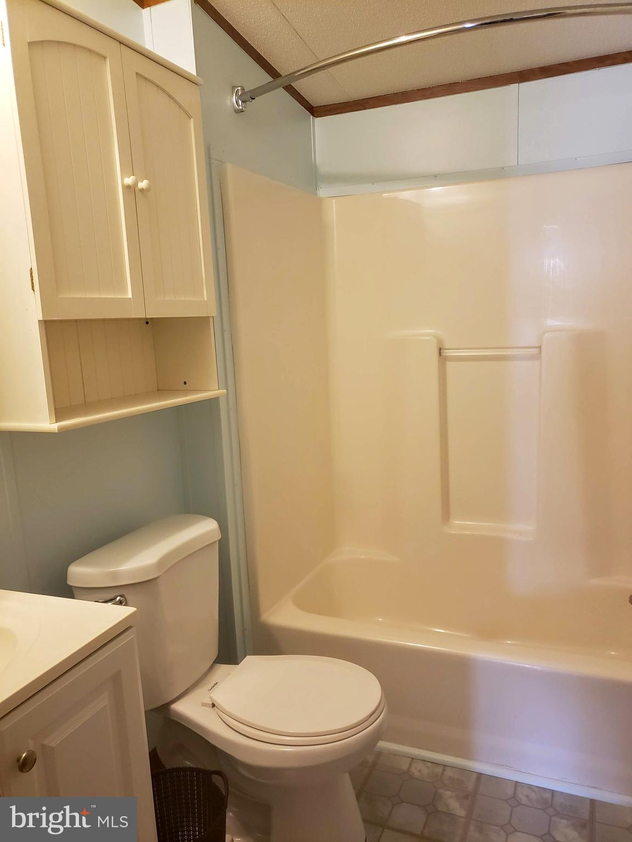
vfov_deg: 67.3
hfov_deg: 53.1
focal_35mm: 26
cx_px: 316
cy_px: 421
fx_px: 633
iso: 250
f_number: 1.5
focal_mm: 4.3
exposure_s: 1/40
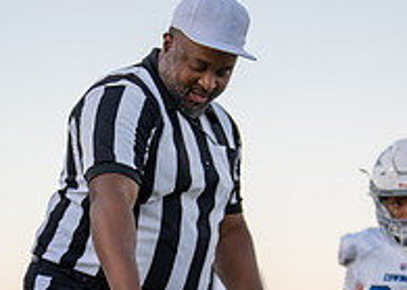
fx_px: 1975
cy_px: 351
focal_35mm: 171
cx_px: 145
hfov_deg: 11.8
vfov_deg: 8.3
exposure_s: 1/1600
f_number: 1.2
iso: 500
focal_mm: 50
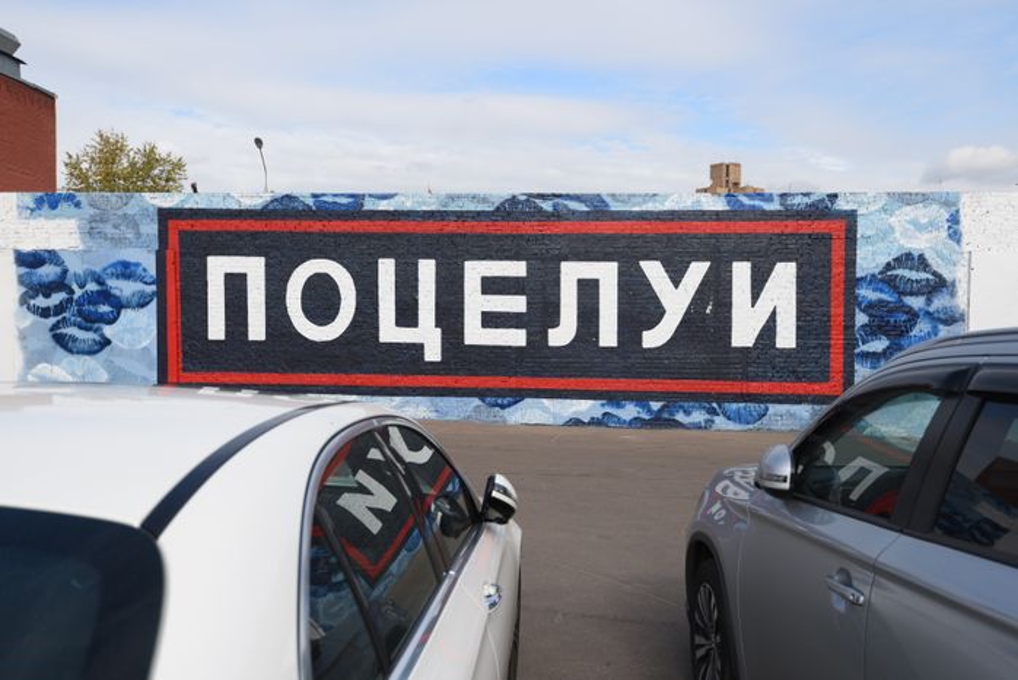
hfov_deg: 58.7
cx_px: 509
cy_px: 340
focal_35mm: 32
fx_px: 905
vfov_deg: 41.2
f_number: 5
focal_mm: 32
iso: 90
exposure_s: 1/500
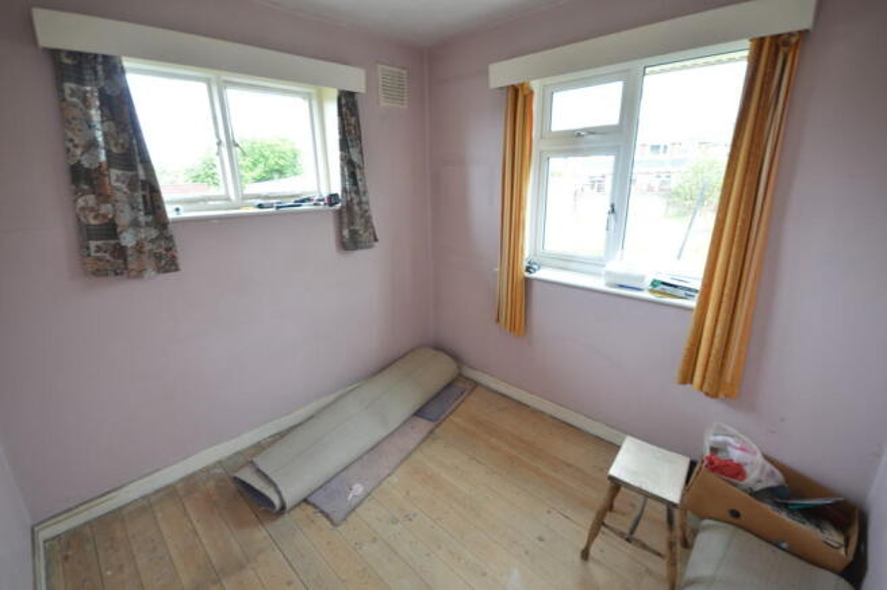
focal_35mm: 15
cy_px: 295
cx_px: 444
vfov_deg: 77.2
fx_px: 369
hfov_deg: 100.4
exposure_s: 1/6
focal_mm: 10
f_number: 5
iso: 100
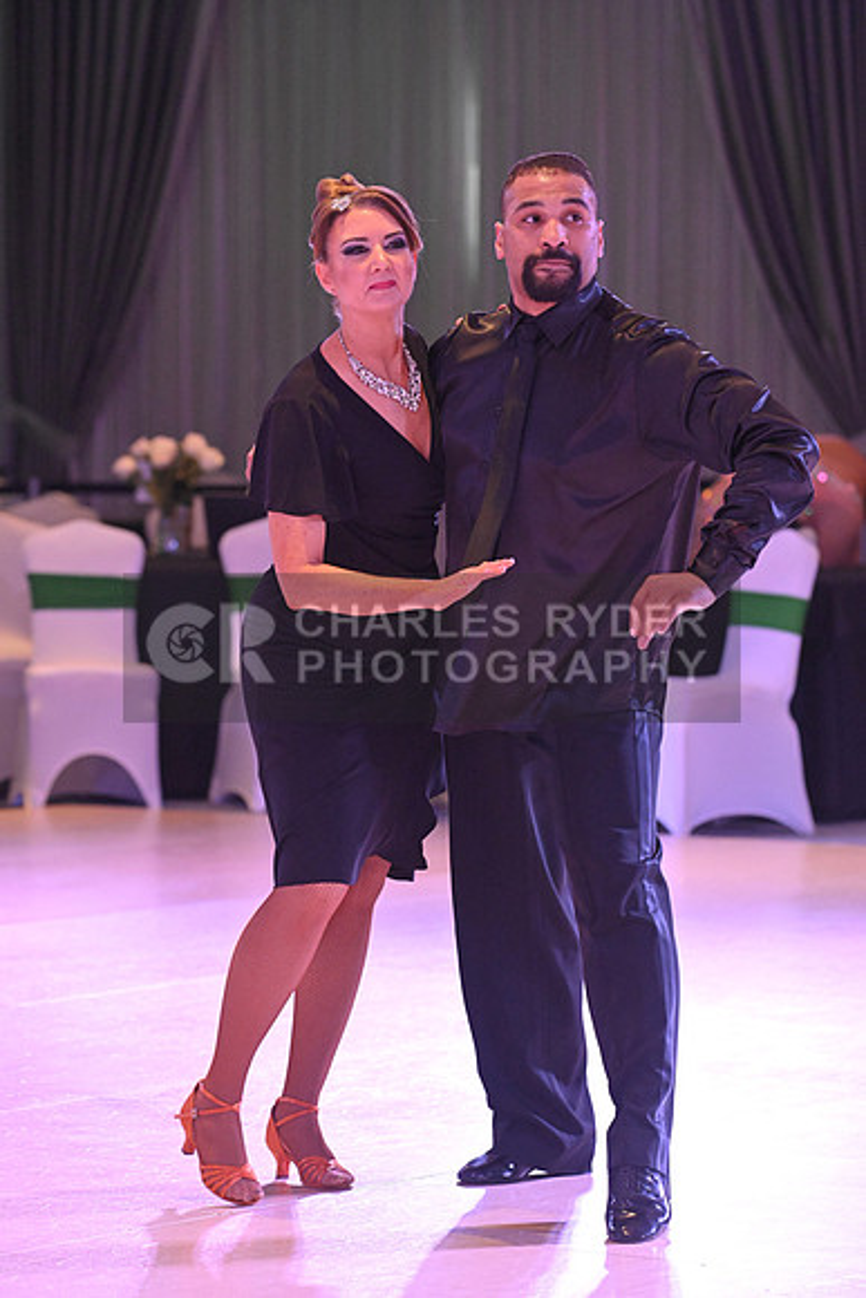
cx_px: 433
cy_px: 649
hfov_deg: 8.1
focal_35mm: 170
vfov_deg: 12.1
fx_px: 6130
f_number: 5.6
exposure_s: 1/400
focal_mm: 170
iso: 5000
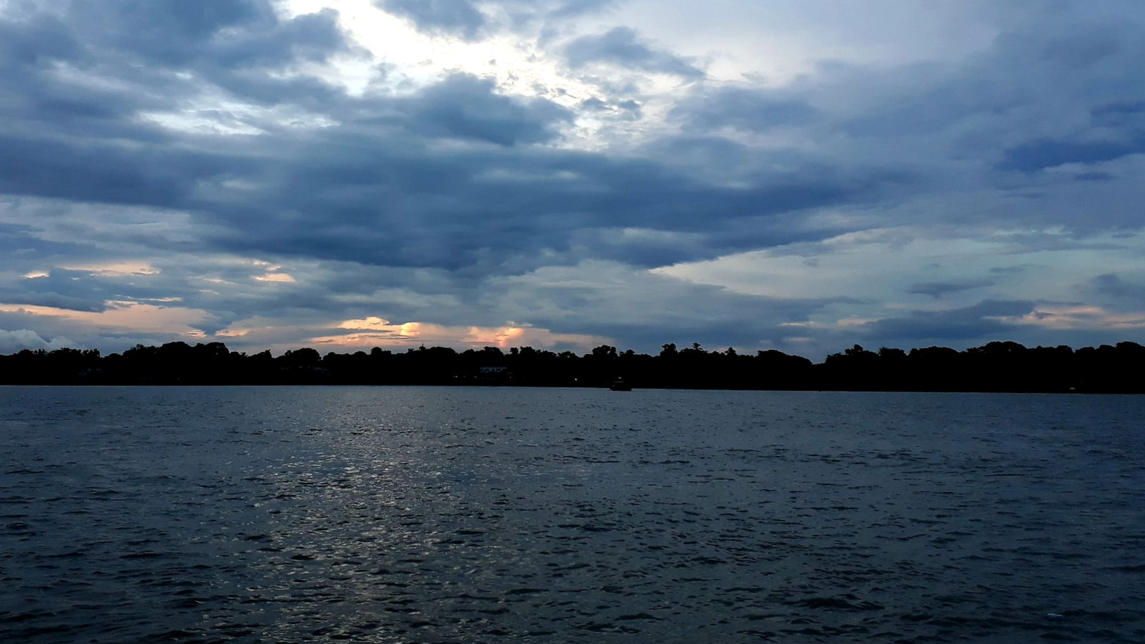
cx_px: 445
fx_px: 1093
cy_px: 178
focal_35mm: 36
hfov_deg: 54.8
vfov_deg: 32.3
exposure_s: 1/50
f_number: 1.9
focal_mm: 3.6
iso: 50
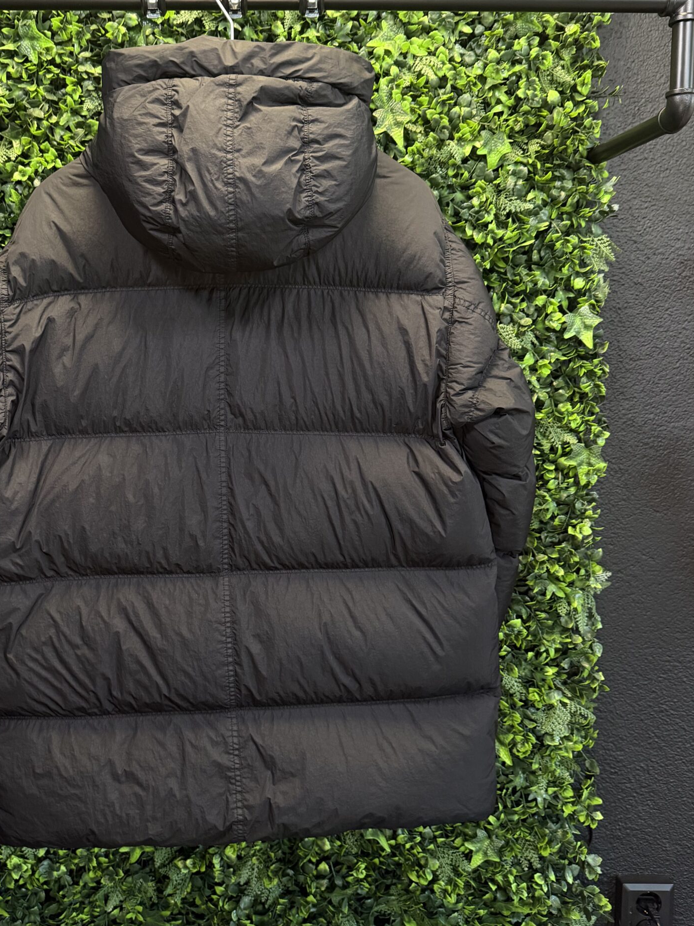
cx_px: 244
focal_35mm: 33
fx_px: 882
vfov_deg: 55.2
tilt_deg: -3.9
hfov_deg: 42.5
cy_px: 402
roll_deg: -0.4
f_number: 1.78
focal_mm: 6.76
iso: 400
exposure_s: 1/50
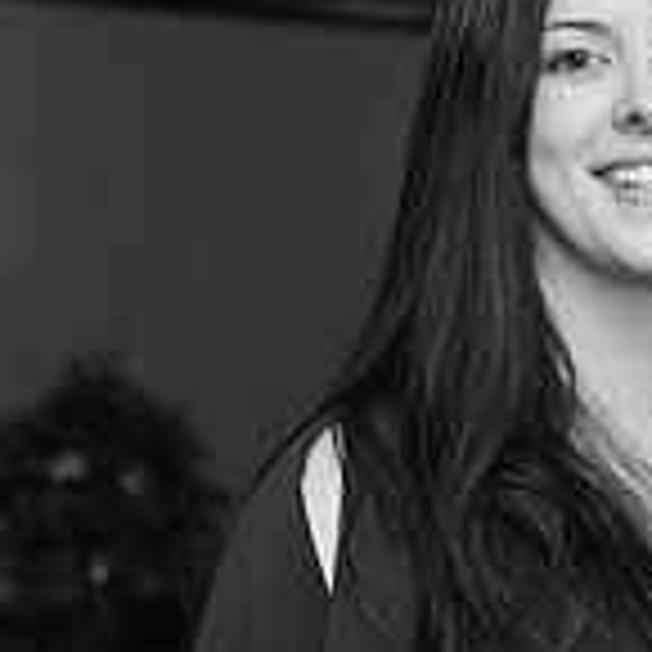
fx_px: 3772
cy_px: 322
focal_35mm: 177
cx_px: 980
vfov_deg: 9.9
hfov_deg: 9.6
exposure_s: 1/200
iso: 800
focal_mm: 52
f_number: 4
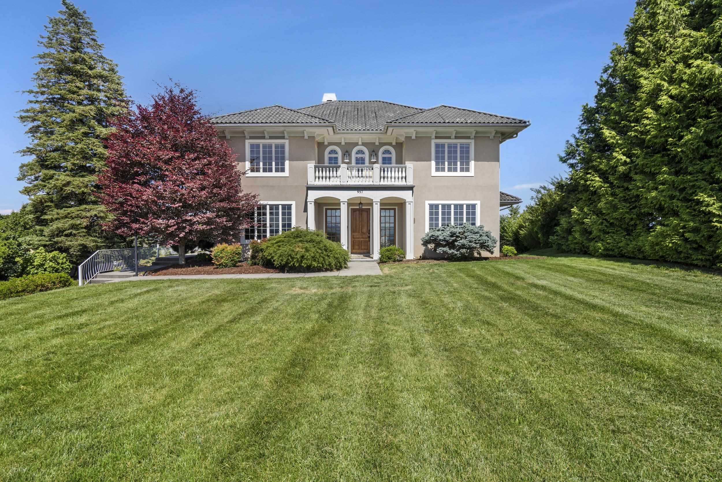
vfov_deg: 70.4
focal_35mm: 17
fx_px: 341
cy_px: 241
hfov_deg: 93.3
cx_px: 361
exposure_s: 1/200
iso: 320
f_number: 8
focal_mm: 17
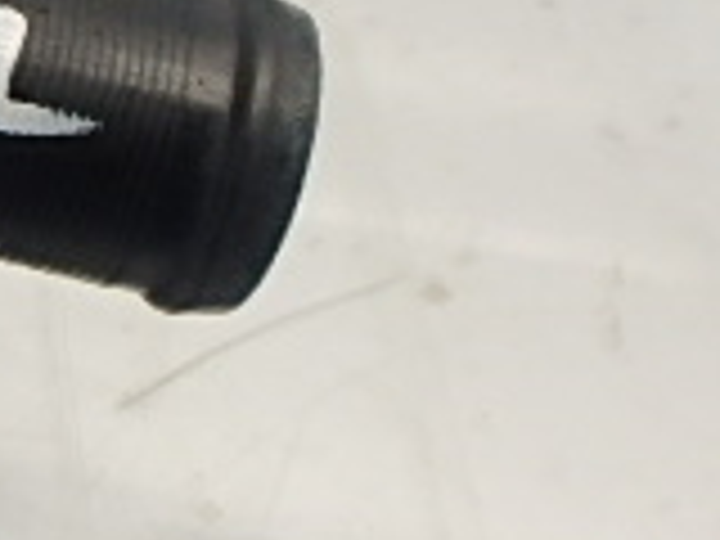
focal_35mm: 84
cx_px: -706
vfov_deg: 17.4
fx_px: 1747
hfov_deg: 17.2
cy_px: 99
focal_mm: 3.7
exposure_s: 1/60
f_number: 3.5
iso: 200
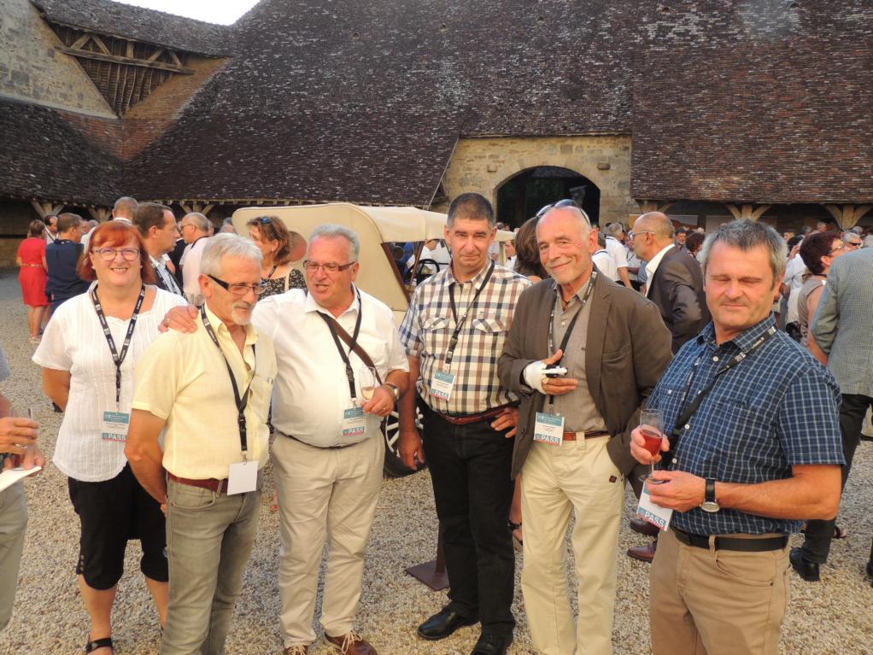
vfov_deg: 49.8
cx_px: 436
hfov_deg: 63.4
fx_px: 706
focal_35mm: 28
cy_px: 328
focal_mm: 4.9
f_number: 3.1
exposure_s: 1/200
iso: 100
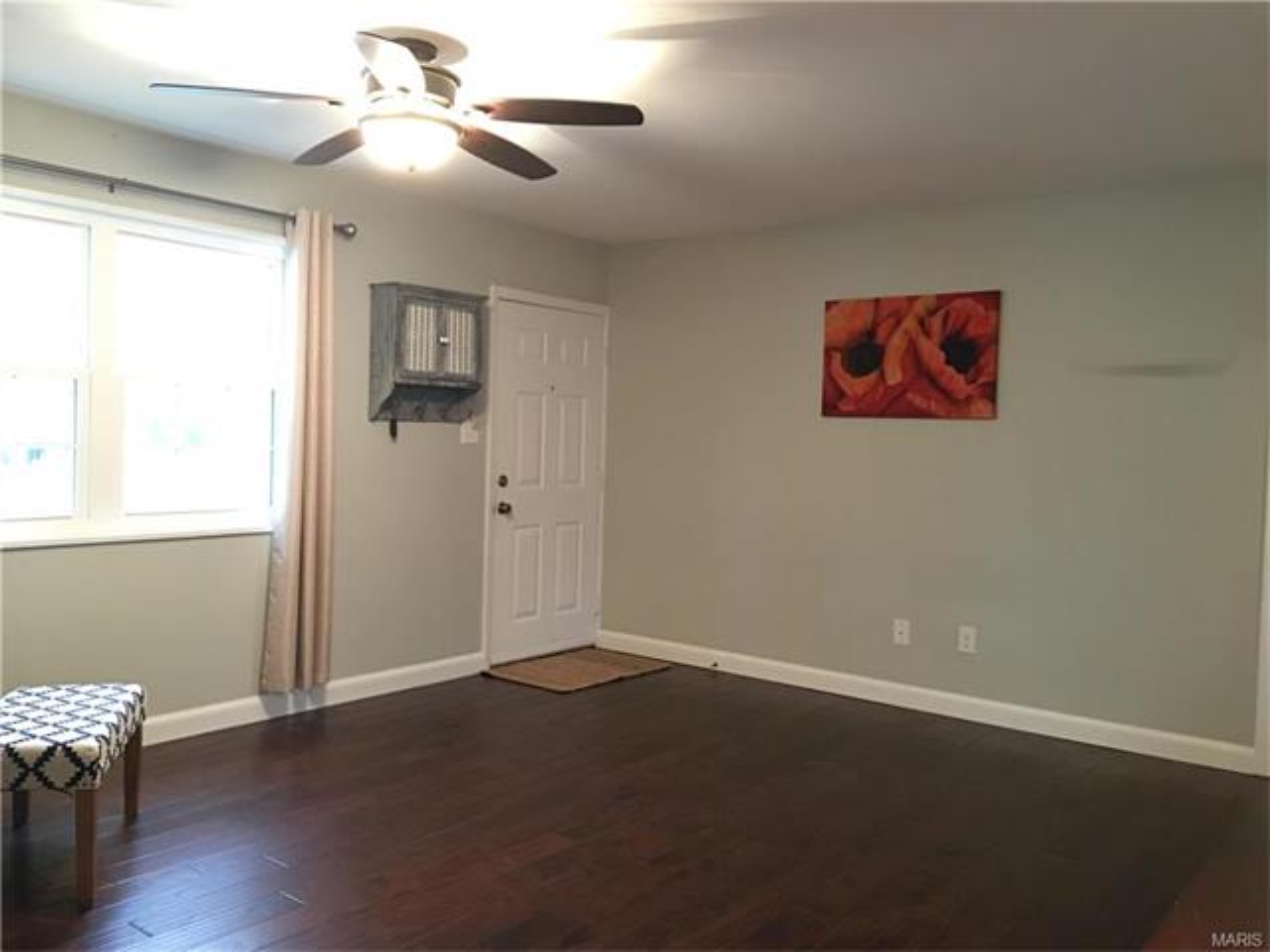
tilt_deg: -1.3
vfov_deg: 48.2
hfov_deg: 61.7
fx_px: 1064
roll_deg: -2.2
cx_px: 635
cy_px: 476
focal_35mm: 29
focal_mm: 4.15
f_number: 2.2
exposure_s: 1/4
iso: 125
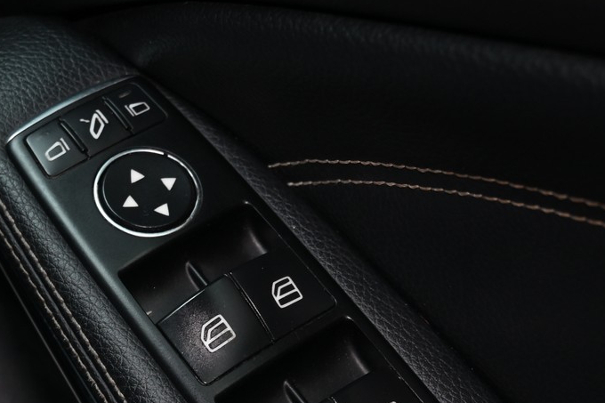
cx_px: 224
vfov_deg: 17.8
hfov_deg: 26.6
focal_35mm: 76
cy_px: 315
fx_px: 1277
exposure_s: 1/30
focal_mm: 31.5
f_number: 5.6
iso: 400
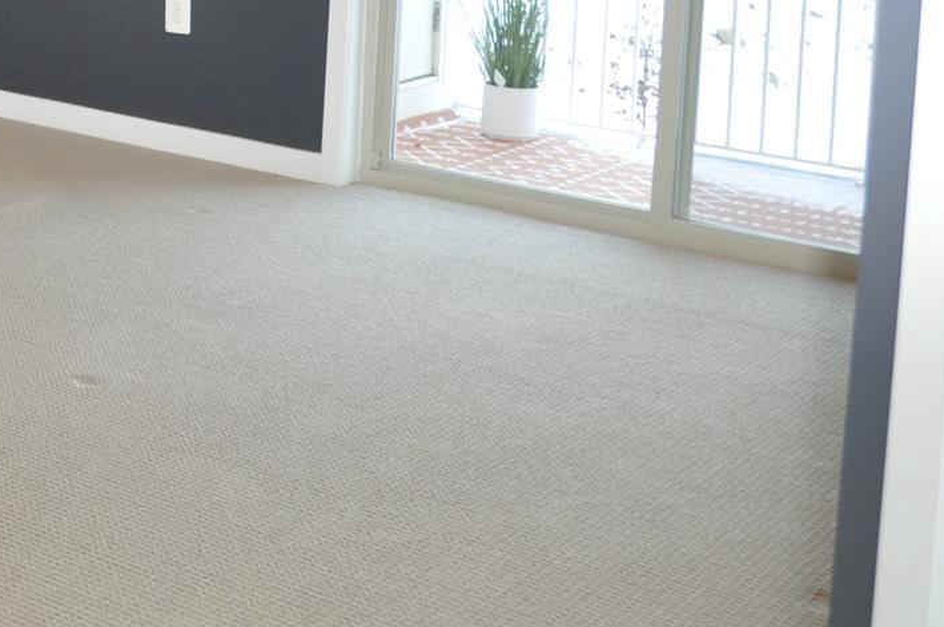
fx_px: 2043
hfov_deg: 22.9
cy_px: -170
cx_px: -317
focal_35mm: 78
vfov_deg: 16.6
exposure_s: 1/60
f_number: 4
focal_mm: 18
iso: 800
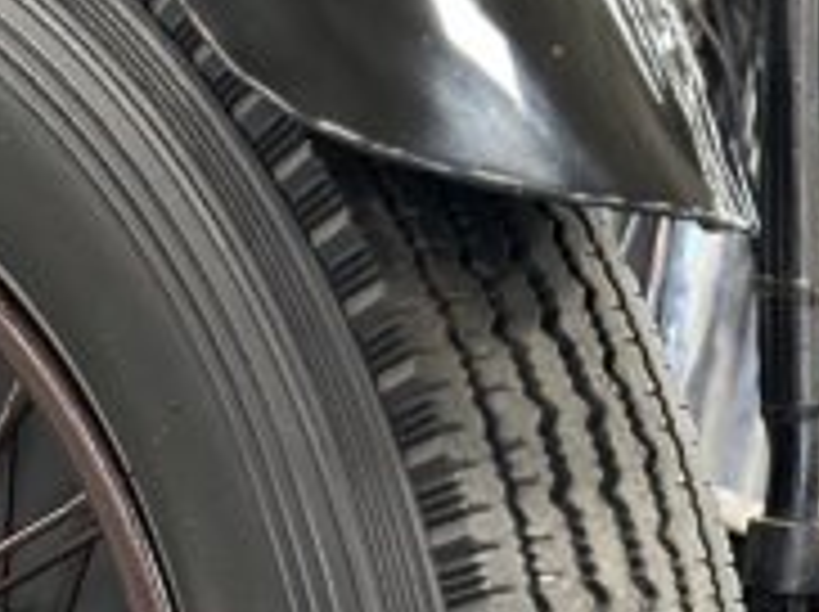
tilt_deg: -12.0
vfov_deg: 8.7
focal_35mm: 169
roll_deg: -5.4
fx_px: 3993
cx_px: -126
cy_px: 760
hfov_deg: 11.5
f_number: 1.78
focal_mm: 6.86
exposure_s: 1/40
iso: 640
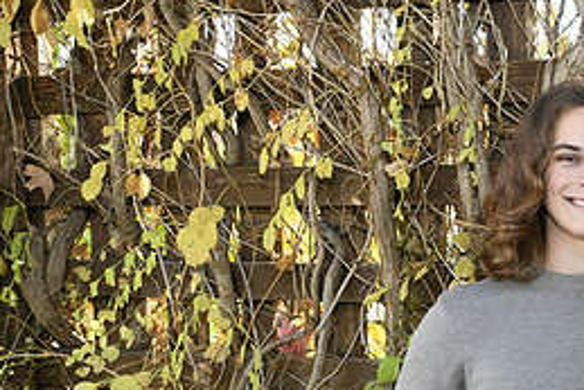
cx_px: 631
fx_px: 1672
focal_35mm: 103
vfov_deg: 13.1
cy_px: 409
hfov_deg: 19.1
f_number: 8
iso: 1600
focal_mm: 46
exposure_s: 1/160
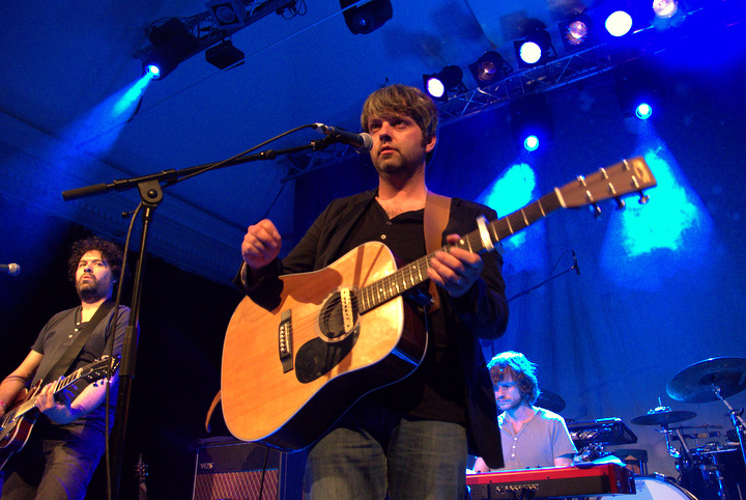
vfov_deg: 50.5
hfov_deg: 70.4
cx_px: 373
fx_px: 529
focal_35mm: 26
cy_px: 250
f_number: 2.8
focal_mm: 17
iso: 3200
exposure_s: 1/30
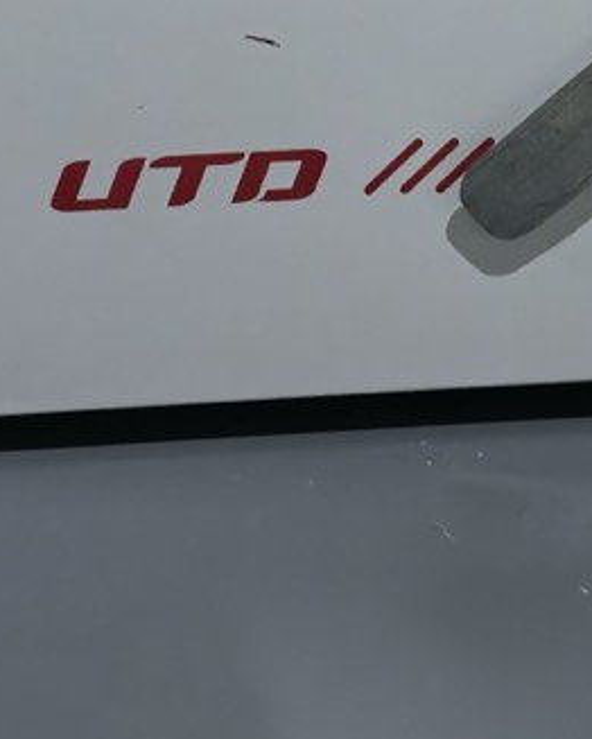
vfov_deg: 12.9
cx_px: -106
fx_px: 2823
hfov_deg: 11.7
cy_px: -764
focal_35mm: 129
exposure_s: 1/40
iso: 320
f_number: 1.4
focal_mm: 5.75
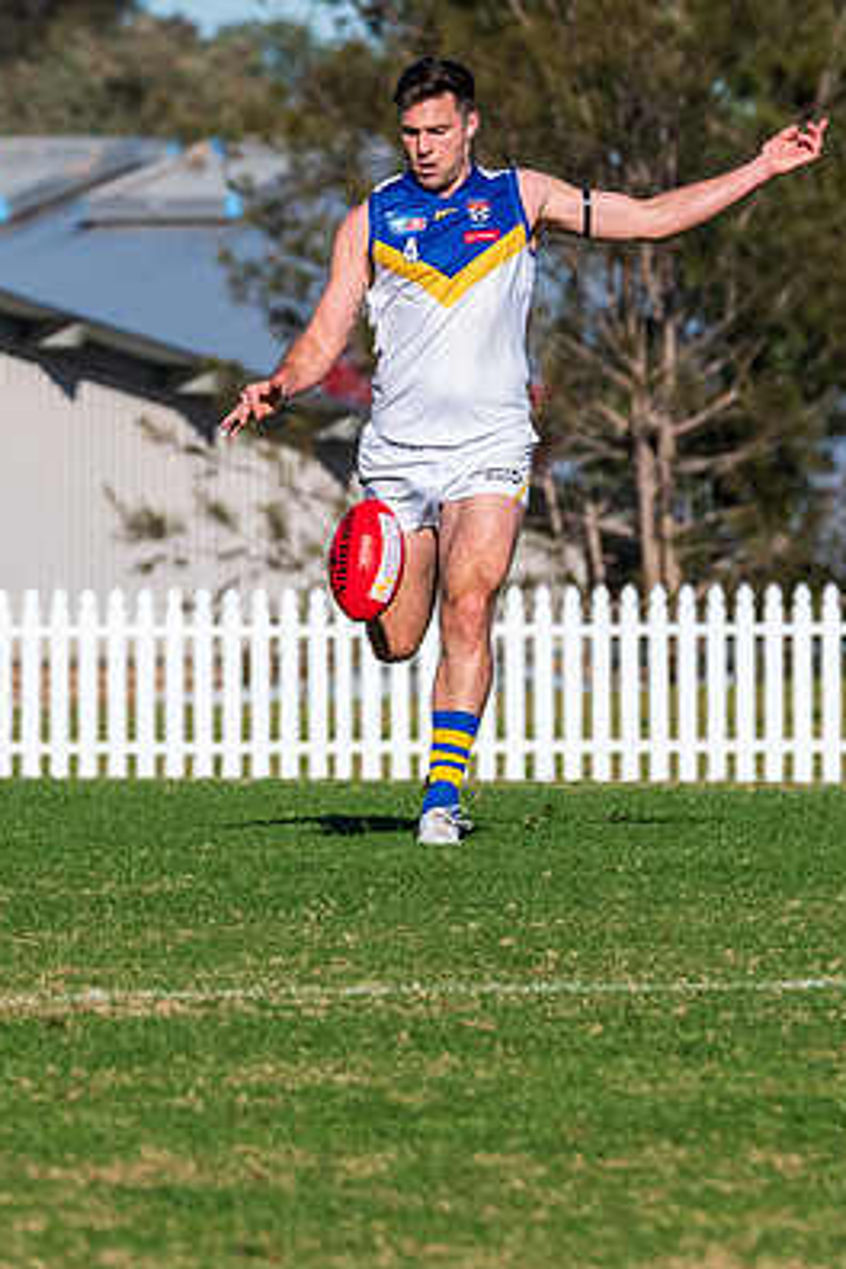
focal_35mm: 876
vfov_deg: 2.4
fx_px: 30877
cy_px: 542
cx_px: 450
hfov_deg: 1.6
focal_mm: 360
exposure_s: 1/2000
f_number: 13
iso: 800
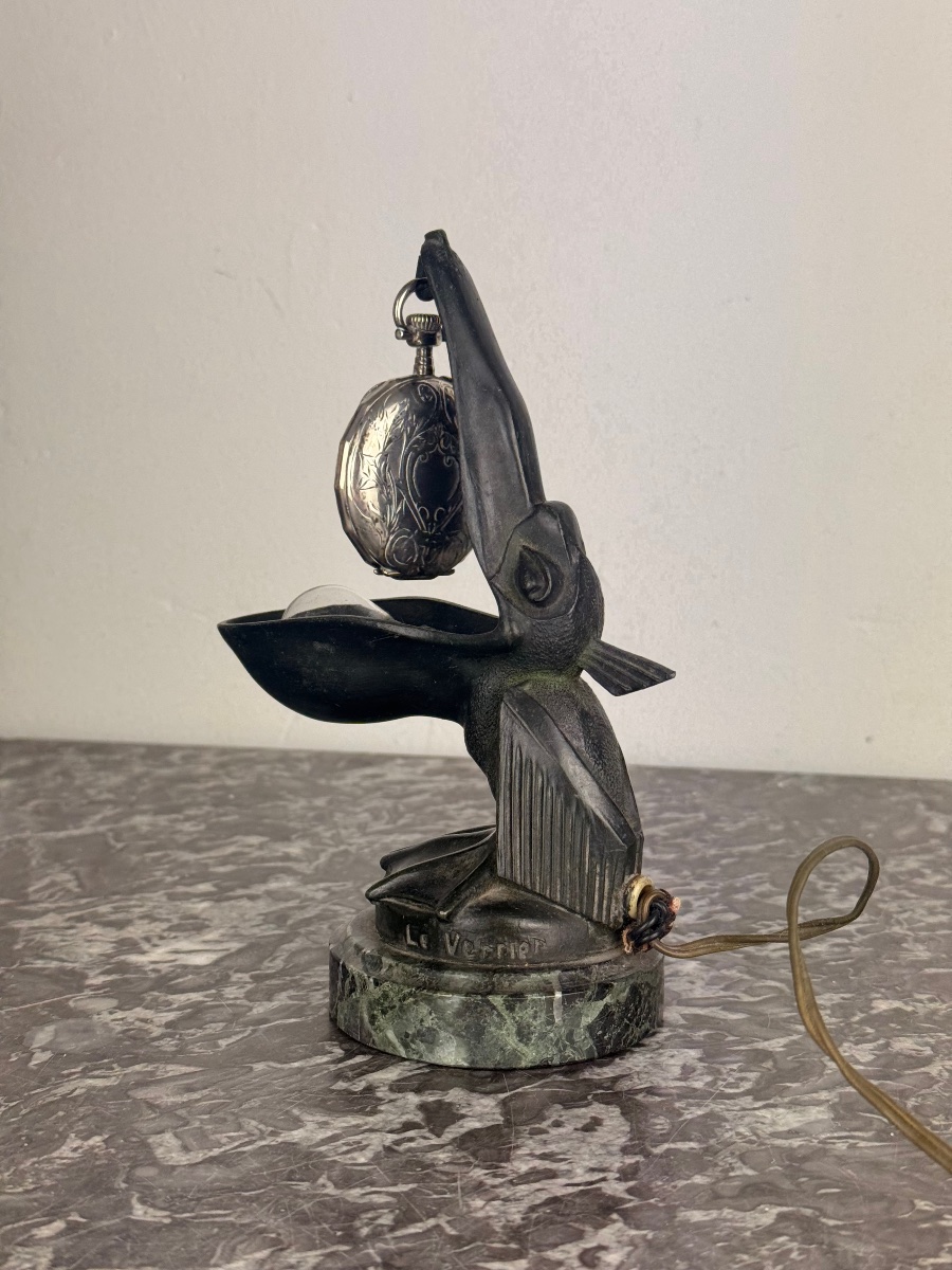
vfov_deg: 39.7
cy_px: 635
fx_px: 1760
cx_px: 476
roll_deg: -0.9
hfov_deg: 30.3
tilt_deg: -9.6
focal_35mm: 48
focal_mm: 6.76
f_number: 1.78
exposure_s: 1/191
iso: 50
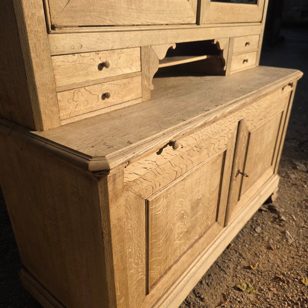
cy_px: 151
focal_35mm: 28
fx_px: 282
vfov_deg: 57.3
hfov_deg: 57.3
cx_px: 153
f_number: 1.7
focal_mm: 6.3
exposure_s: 1/7333
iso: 80
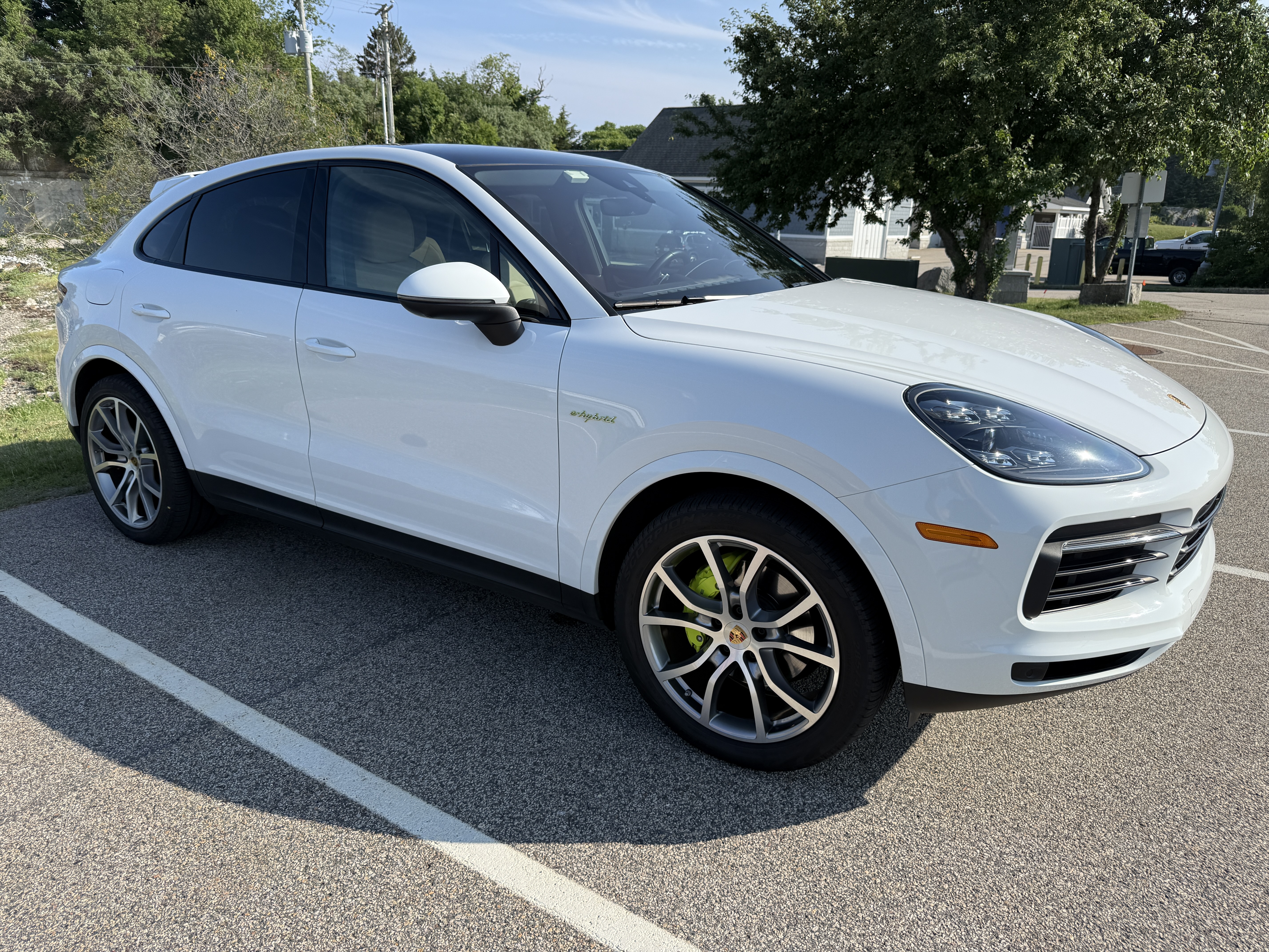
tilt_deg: -17.2
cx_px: 634
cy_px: 476
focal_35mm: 24
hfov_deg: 71.6
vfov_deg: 56.8
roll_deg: -2.7
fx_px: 880
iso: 80
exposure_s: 1/3584
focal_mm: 6.76
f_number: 1.78
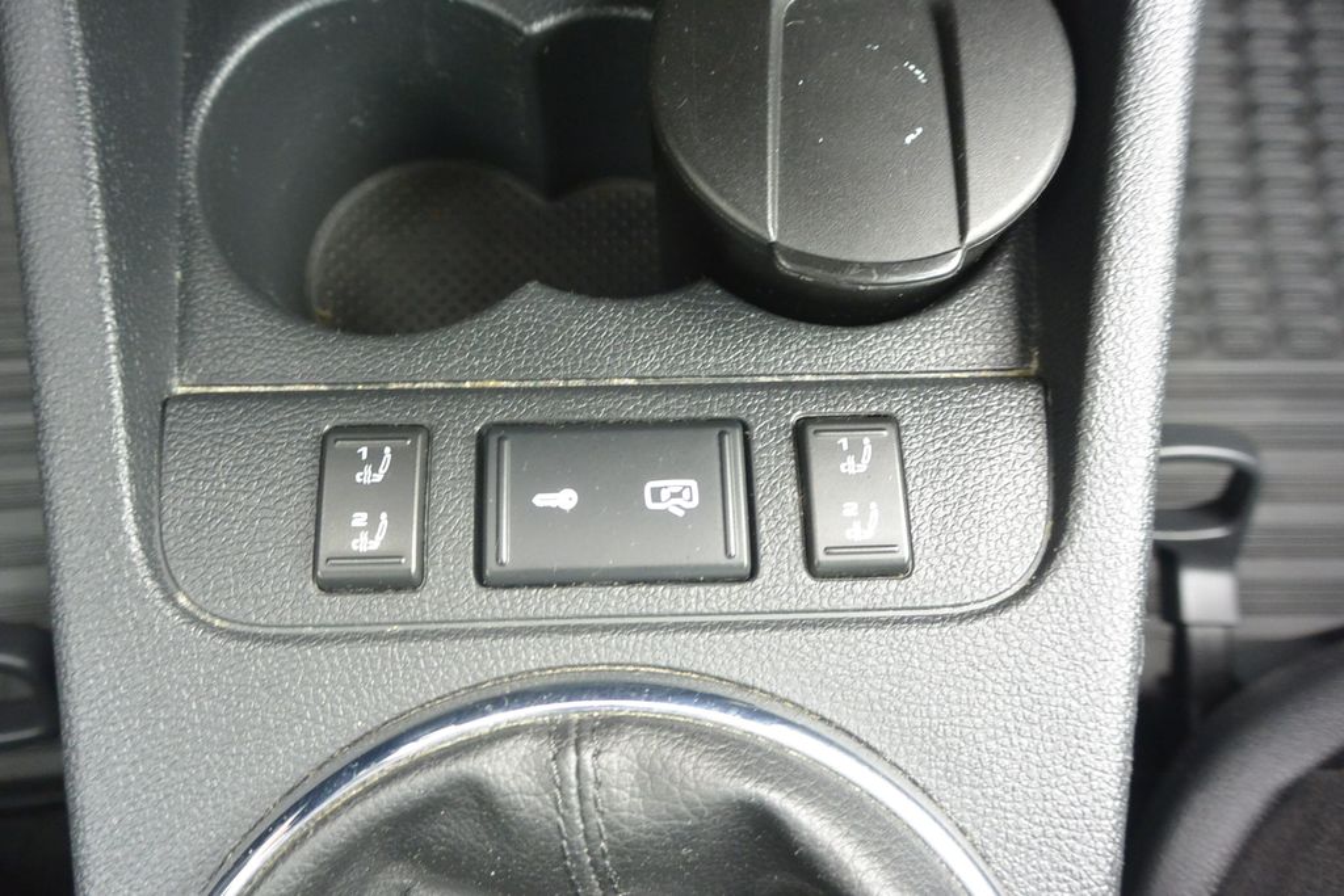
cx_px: 672
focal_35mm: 27
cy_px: 448
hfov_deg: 67.4
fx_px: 1008
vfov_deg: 47.9
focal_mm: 10
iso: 800
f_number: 3.5
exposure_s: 1/40
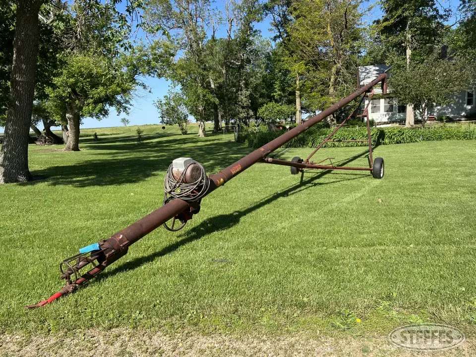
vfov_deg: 53.1
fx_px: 358
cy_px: 178
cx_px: 238
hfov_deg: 67.3
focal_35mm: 26
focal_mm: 5.7
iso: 50
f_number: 1.5
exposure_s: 1/2299
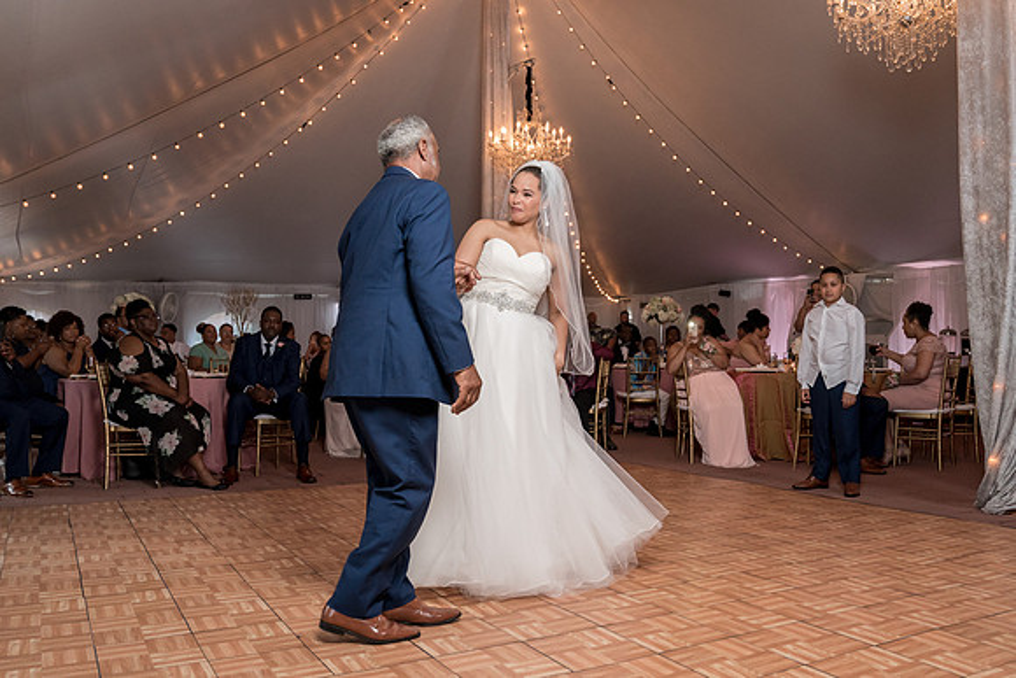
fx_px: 854
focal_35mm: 30
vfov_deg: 43.3
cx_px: 506
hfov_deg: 61.5
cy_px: 339
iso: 2000
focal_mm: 24
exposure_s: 1/200
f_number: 4
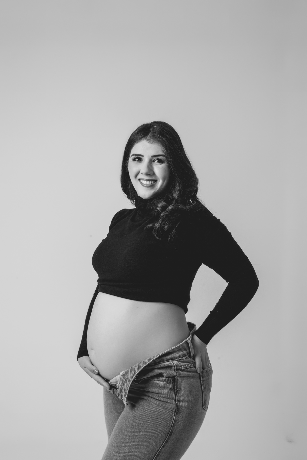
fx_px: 511
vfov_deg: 48.4
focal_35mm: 40
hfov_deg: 33.4
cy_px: 230
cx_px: 154
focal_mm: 40
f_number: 13
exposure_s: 1/125
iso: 320
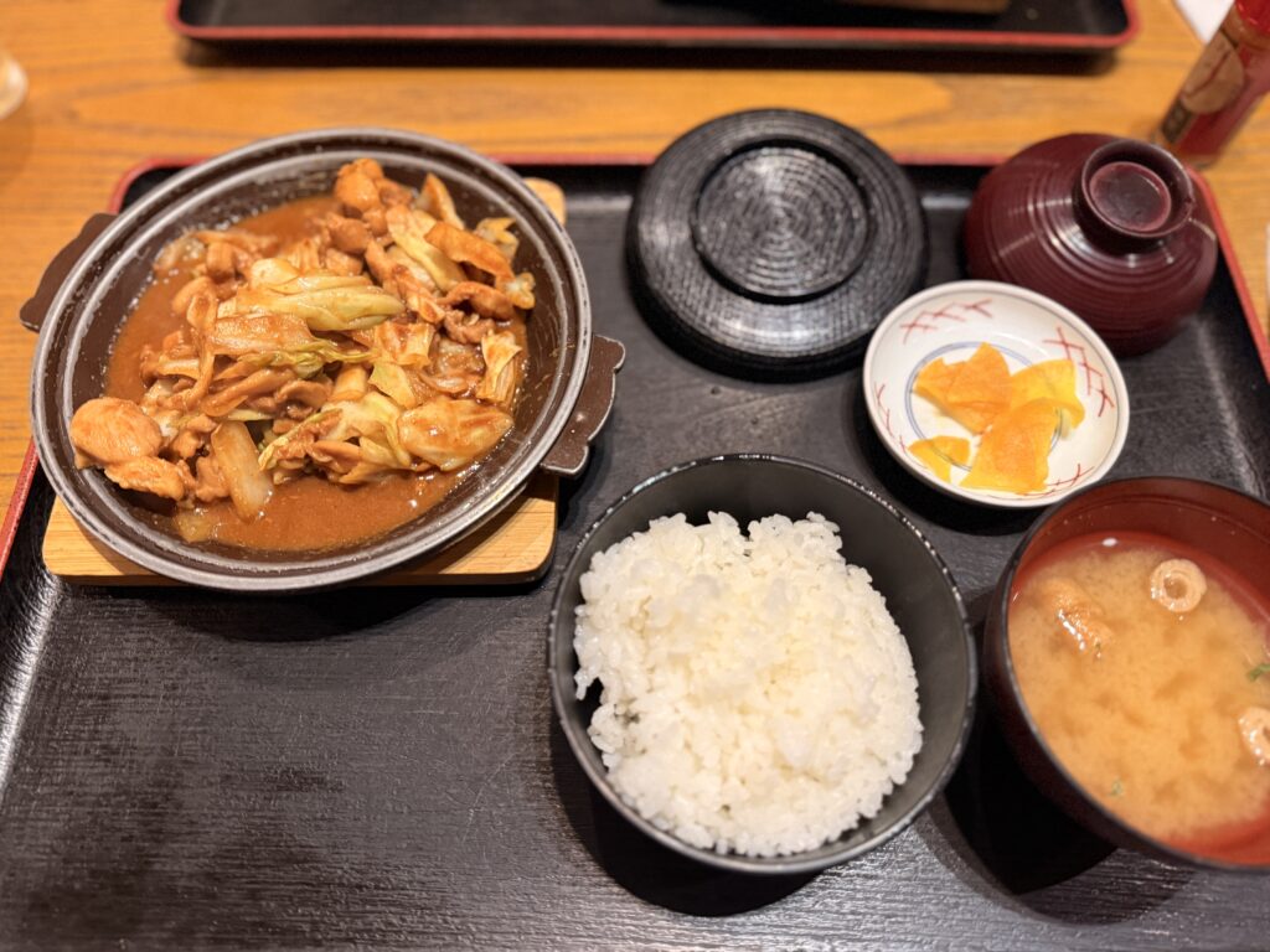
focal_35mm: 24
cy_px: 476
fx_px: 881
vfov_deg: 56.8
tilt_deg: -64.1
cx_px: 635
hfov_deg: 71.6
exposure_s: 1/60
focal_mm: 6.76
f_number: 1.78
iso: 640
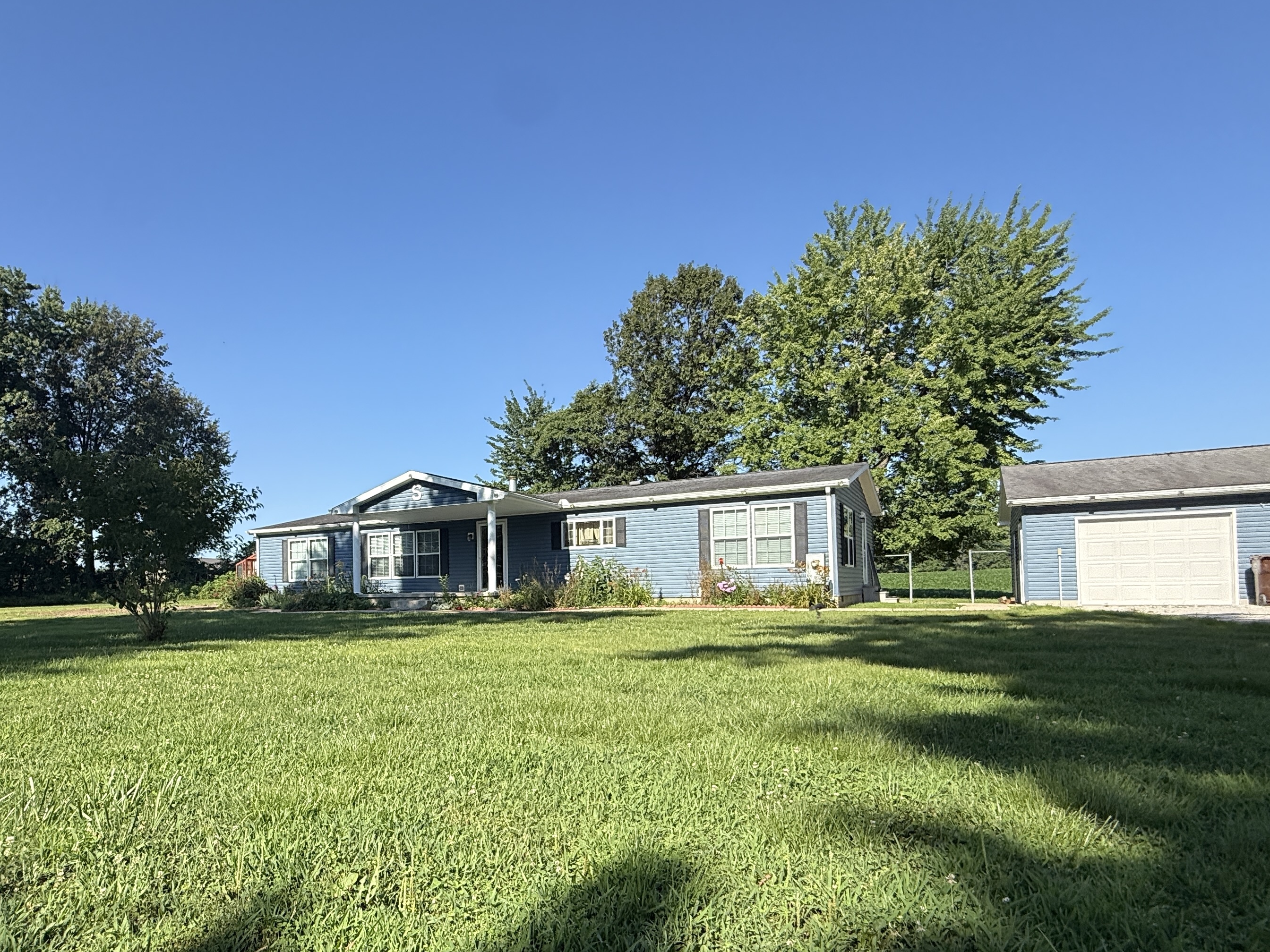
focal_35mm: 21
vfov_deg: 62.9
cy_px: 573
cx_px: 476
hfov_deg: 77.6
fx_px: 770
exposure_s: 1/1235
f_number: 2.2
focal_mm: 2.22
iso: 50
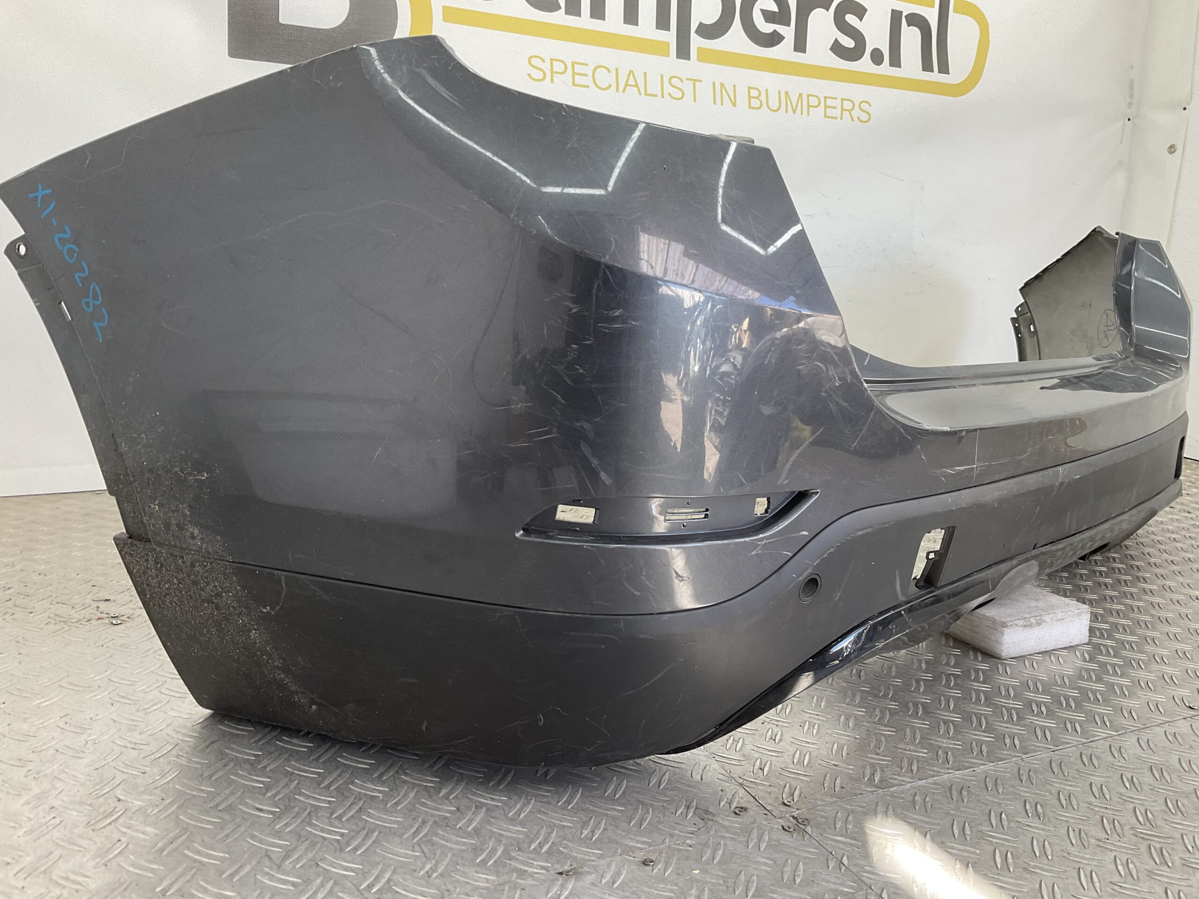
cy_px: 450
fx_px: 1004
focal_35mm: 29
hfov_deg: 61.7
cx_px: 600
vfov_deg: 48.2
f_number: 1.8
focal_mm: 3
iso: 32
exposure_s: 1/120
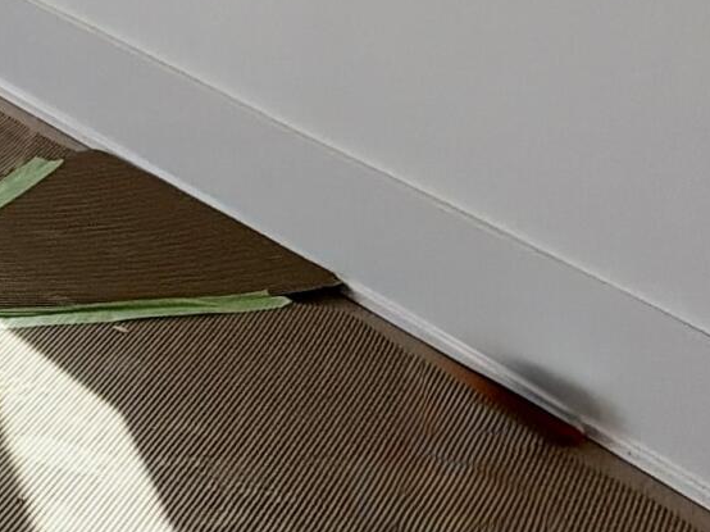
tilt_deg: -2.7
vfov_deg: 10.3
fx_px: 2665
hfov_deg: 11.8
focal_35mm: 130
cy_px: -606
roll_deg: +1.0
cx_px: -1097
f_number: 1.78
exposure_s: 1/979
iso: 80
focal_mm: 6.76
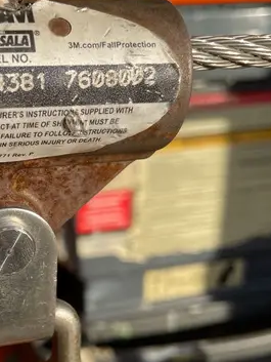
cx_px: 3
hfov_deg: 25.7
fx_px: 563
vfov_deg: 35.3
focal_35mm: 54
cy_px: 225
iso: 50
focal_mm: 4.2
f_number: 1.6
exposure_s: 1/2882
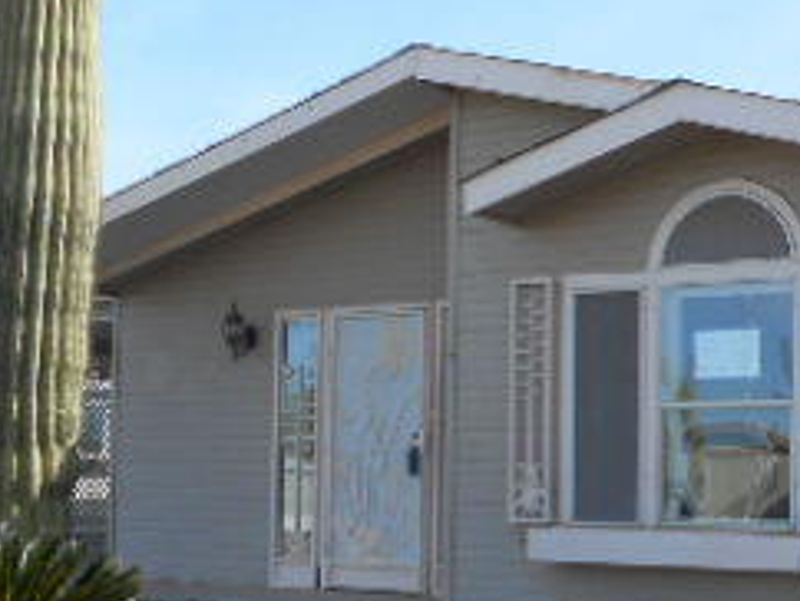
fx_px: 1527
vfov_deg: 22.2
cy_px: 409
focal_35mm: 66
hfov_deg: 29.1
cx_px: 555
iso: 80
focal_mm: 4.5
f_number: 3.7
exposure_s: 1/500
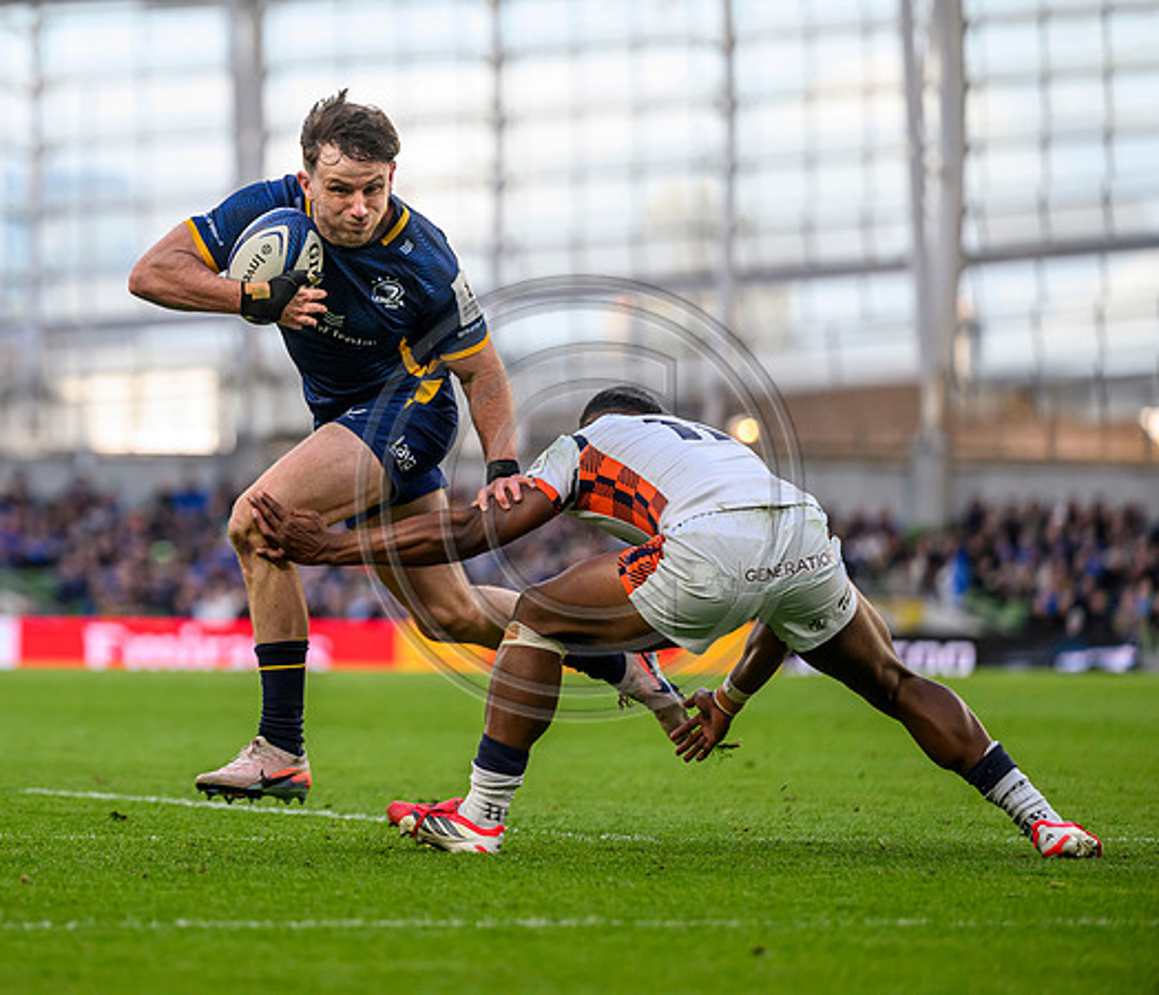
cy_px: 444
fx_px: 9196
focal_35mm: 260
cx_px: 331
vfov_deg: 6.2
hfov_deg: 7.2
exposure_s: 1/1600
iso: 1250
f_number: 3.5
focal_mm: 200
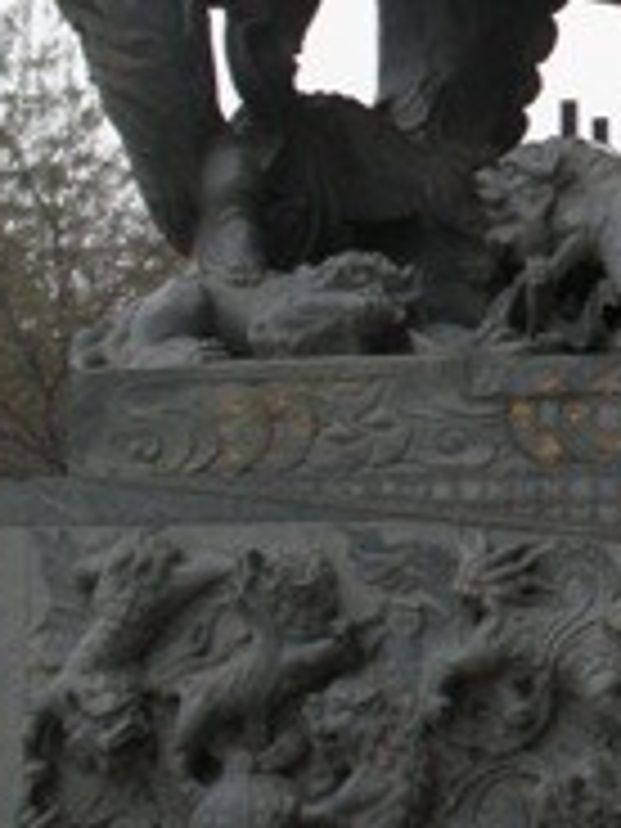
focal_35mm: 129
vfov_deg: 15.2
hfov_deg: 11.2
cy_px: 144
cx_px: 796
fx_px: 3086
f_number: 3.5
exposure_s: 1/320
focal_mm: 6.6
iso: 64
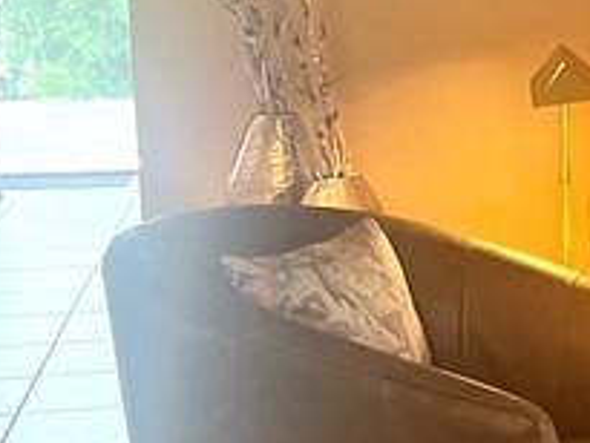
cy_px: 196
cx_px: 1105
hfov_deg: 13.4
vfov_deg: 11.4
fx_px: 2217
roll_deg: -0.4
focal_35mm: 130
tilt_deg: -8.2
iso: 320
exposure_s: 1/60
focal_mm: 5.1
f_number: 1.6
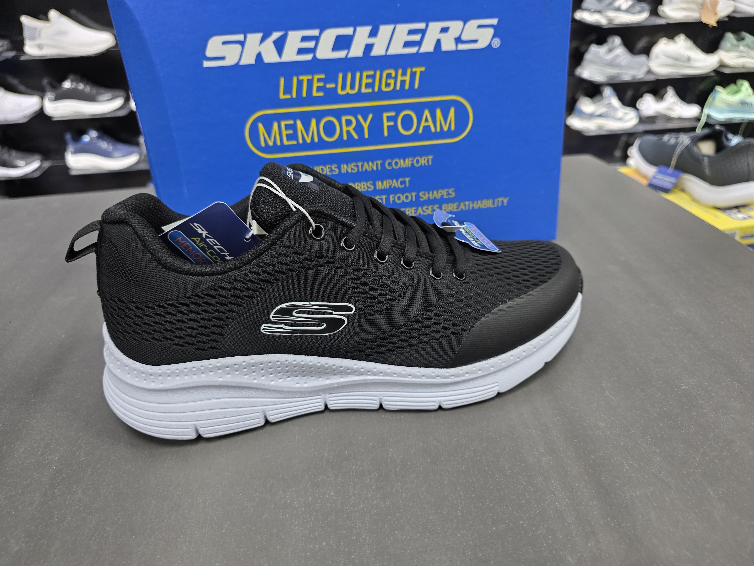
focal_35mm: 23
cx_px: 377
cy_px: 283
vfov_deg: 58.9
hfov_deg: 73.9
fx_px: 501
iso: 160
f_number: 1.7
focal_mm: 6.3
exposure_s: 1/100
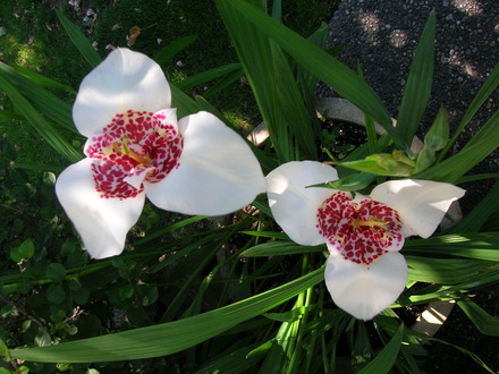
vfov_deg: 41.8
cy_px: 187
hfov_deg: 54.0
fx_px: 490
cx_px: 250
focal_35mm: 34
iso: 50
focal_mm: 5.7
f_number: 4.9
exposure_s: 1/46.6
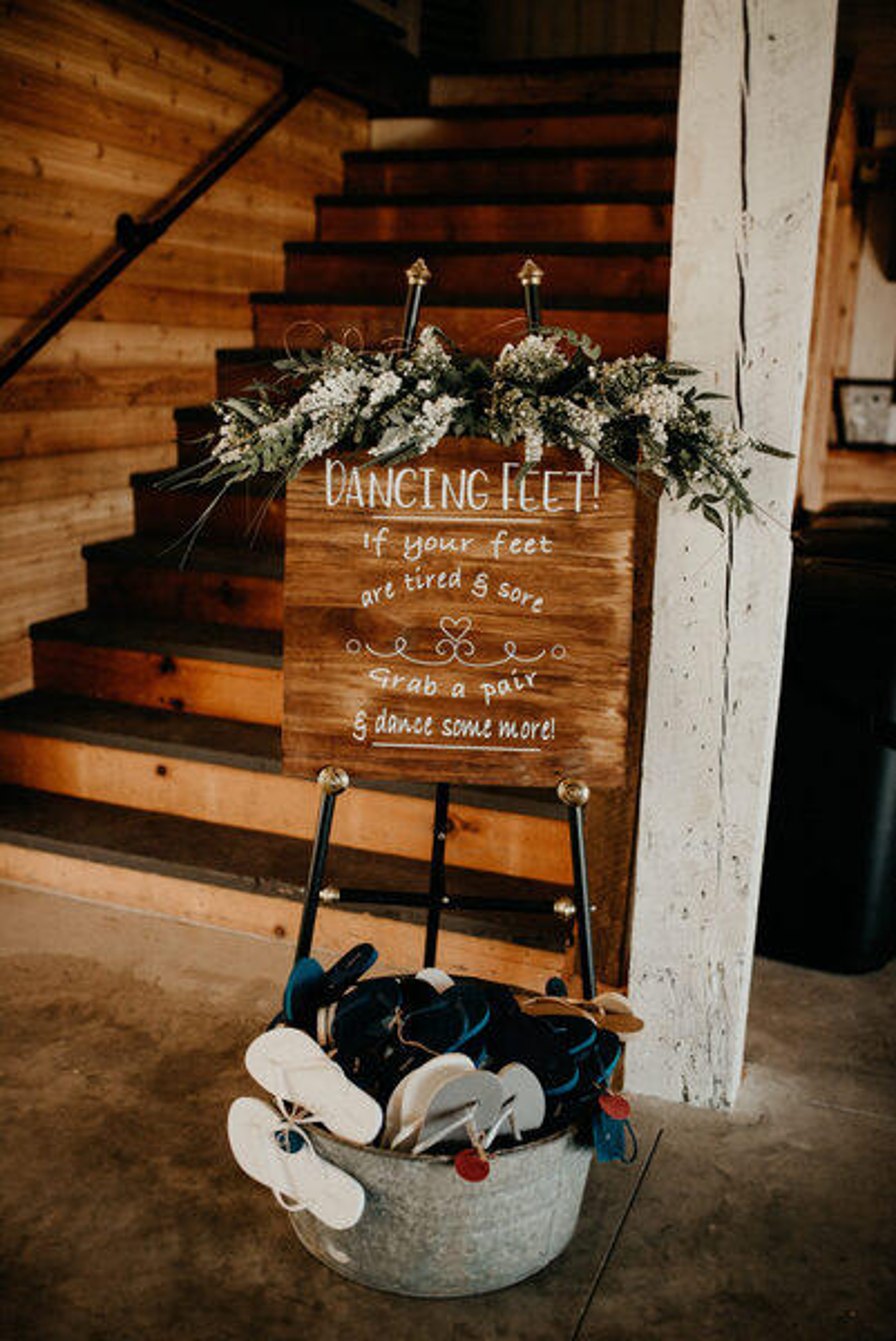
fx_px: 1304
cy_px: 670
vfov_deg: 54.4
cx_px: 448
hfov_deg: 37.9
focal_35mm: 35
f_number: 1.8
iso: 400
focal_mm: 35
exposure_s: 1/640
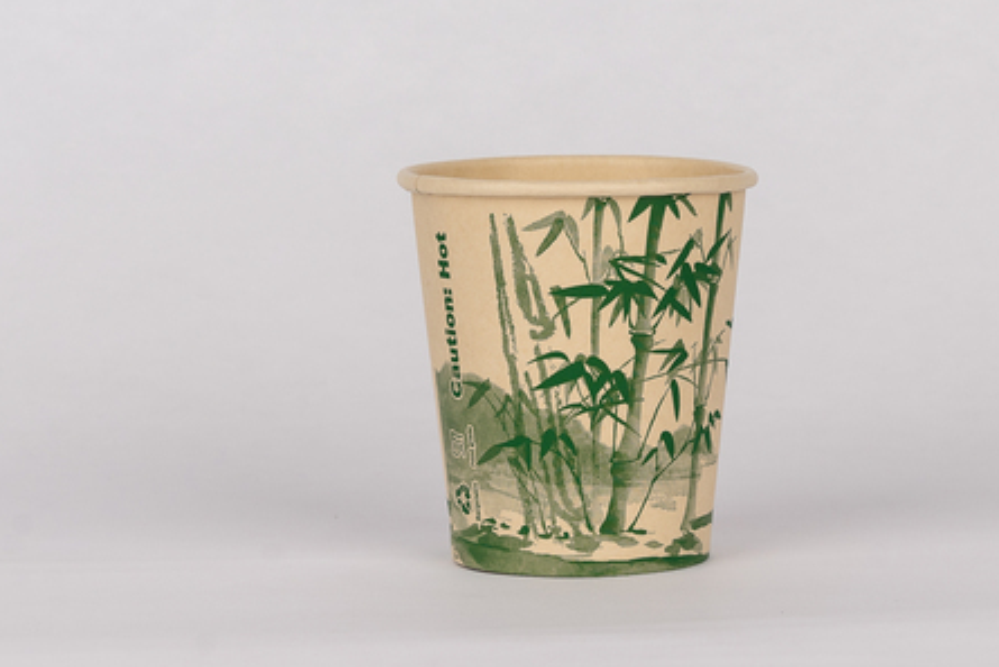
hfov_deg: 11.6
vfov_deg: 7.8
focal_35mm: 177
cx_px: 597
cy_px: 281
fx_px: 4913
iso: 320
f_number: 10
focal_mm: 70
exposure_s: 1/100
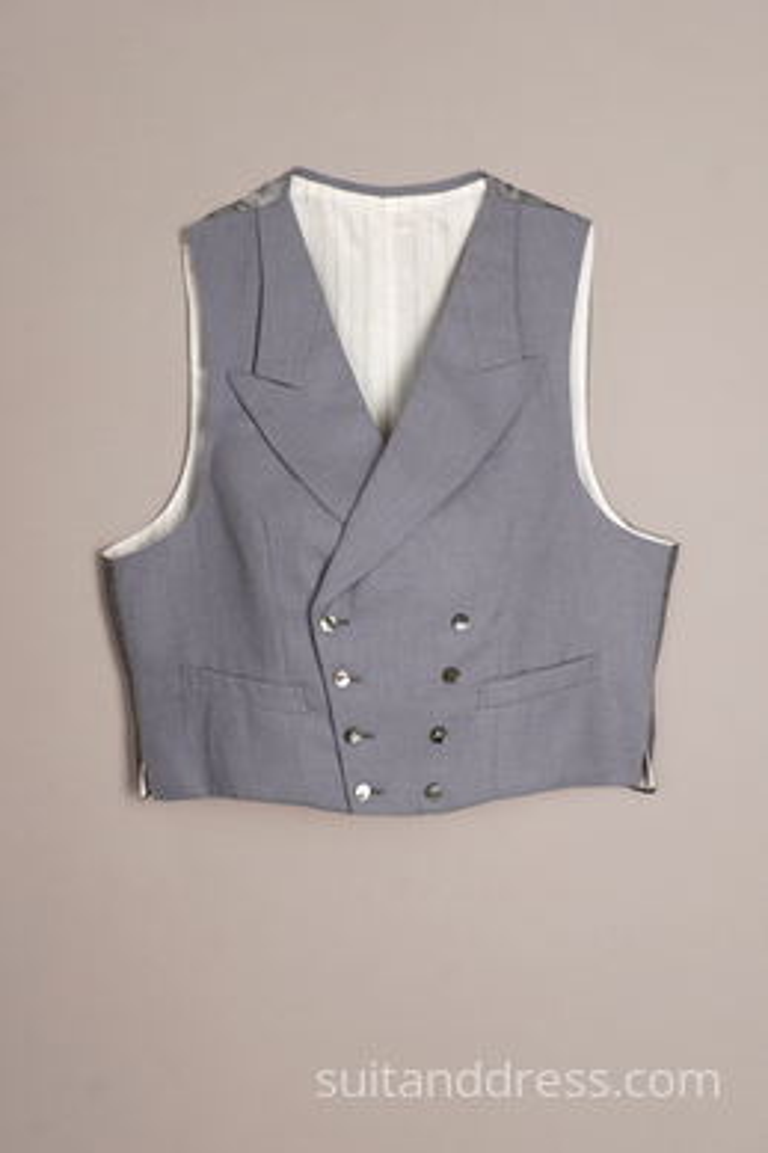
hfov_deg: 28.1
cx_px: 384
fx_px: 1537
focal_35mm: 48
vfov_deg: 41.1
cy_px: 576
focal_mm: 32
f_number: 8
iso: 400
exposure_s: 1/30
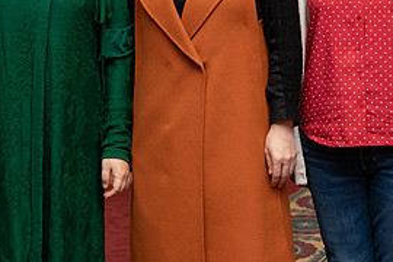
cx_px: 173
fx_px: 1288
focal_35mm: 118
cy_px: -12
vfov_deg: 11.5
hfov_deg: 17.3
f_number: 5.6
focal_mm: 55
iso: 1600
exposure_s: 1/200
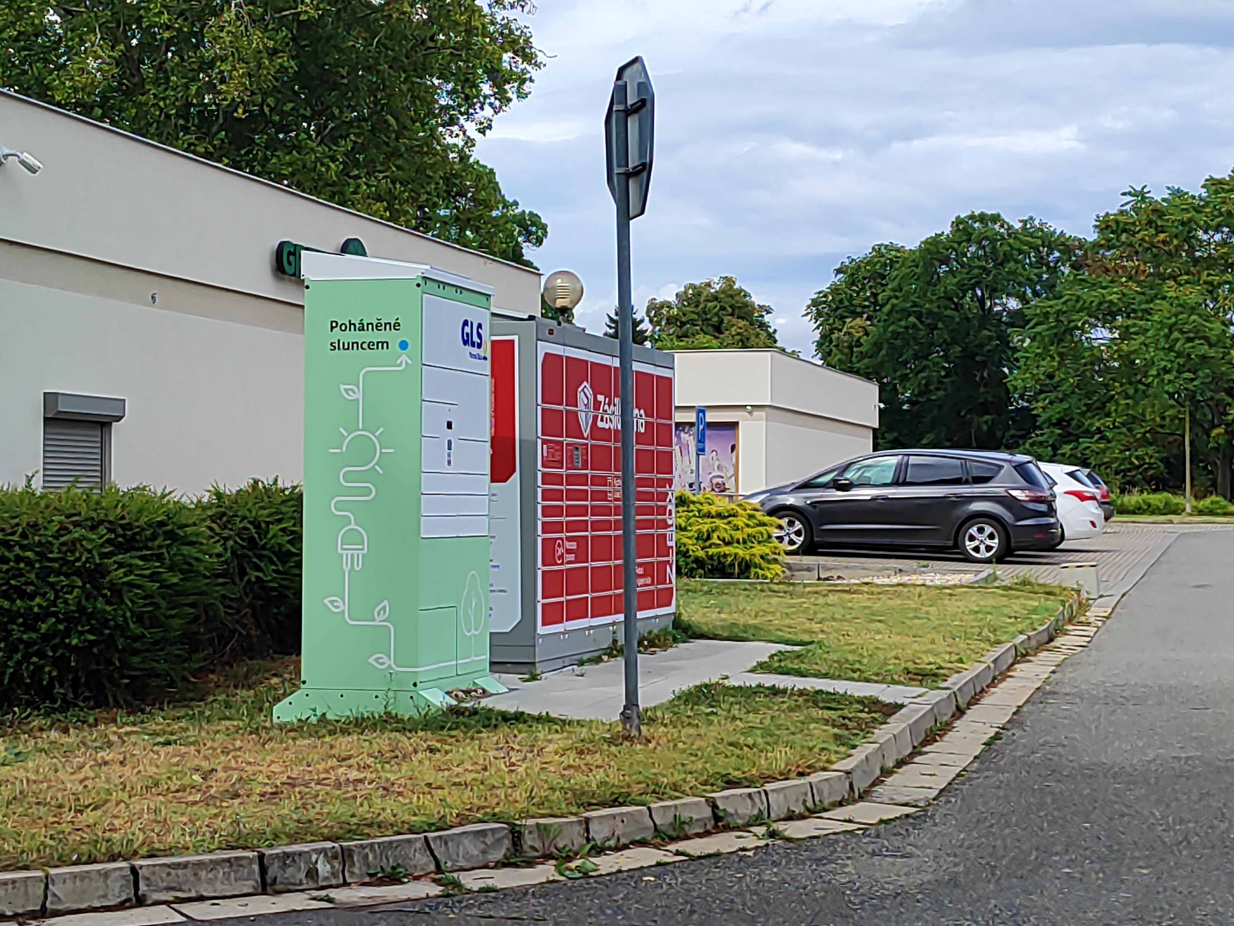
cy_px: 472
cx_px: 611
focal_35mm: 25
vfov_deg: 54.9
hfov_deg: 69.4
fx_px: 891
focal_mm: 5.89
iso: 50
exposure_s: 1/710
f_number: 1.89
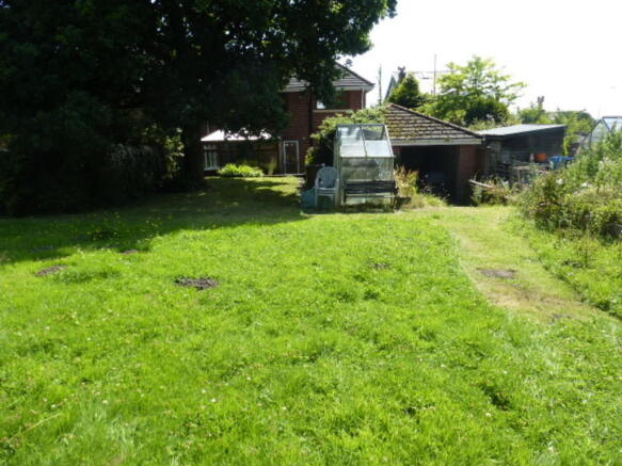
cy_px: 233
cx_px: 311
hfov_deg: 71.6
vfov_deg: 56.8
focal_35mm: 24
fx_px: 431
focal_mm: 4.3
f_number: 4
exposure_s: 1/250
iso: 100
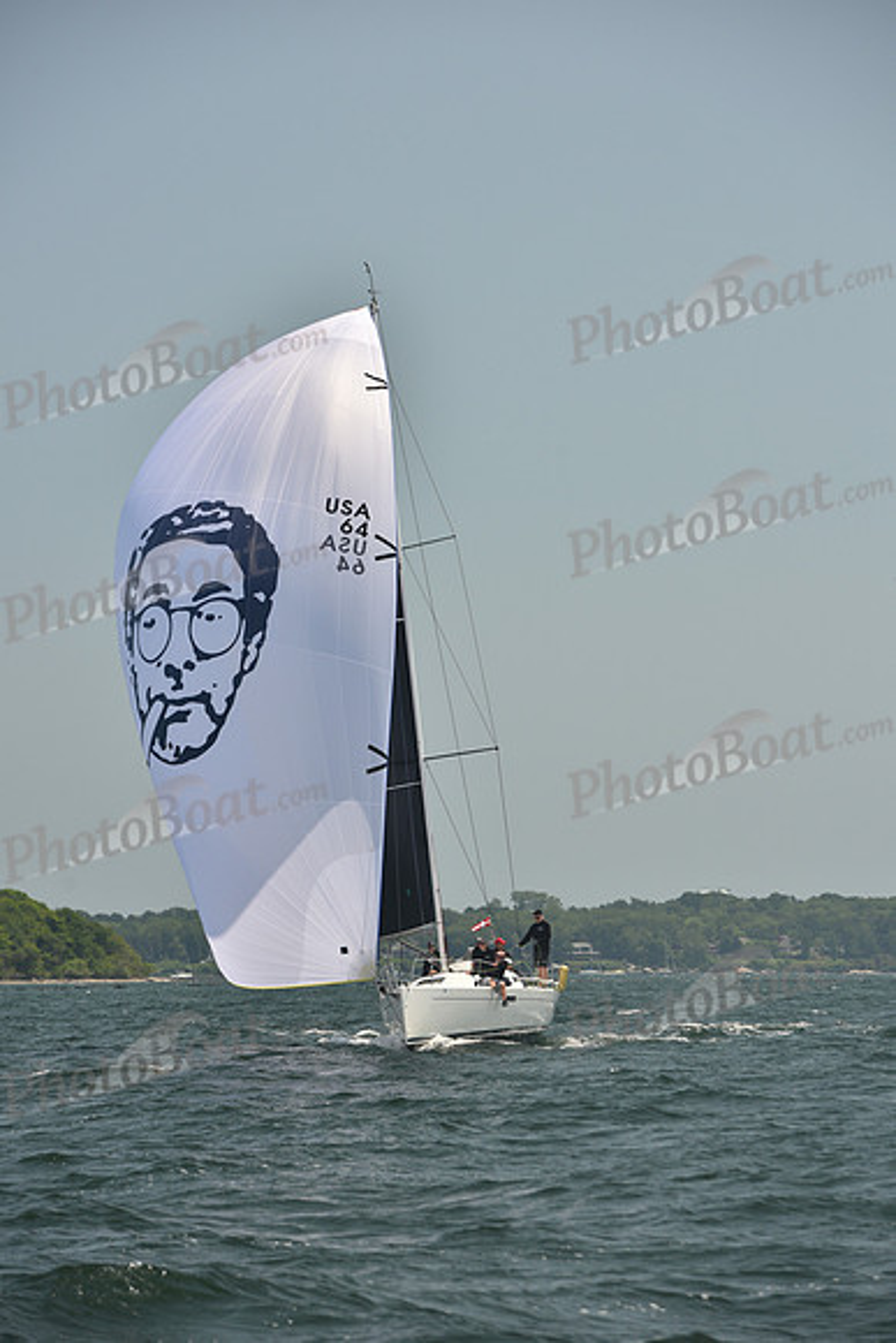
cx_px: 448
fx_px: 5596
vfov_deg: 13.7
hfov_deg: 9.2
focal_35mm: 150
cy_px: 672
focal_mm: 150
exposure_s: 1/640
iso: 250
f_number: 7.1
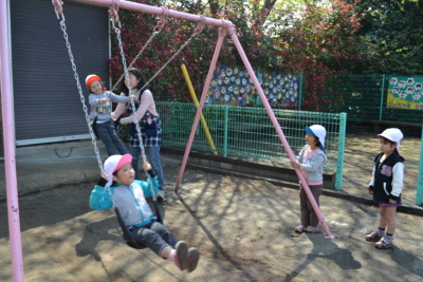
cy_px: 141
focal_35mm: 33
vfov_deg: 40.0
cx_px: 212
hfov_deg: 57.2
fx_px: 388
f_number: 5.6
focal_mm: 22
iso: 160
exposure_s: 1/125
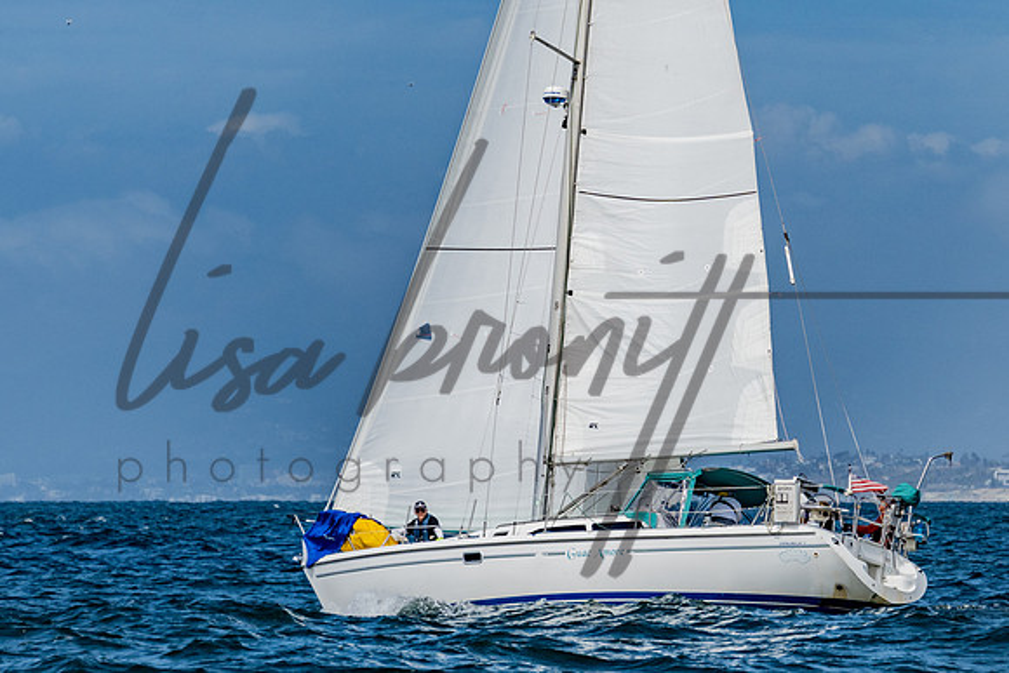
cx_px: 674
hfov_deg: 6.1
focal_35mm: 335
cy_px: 172
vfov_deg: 4.1
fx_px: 9392
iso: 200
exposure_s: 1/2500
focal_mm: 155
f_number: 6.3
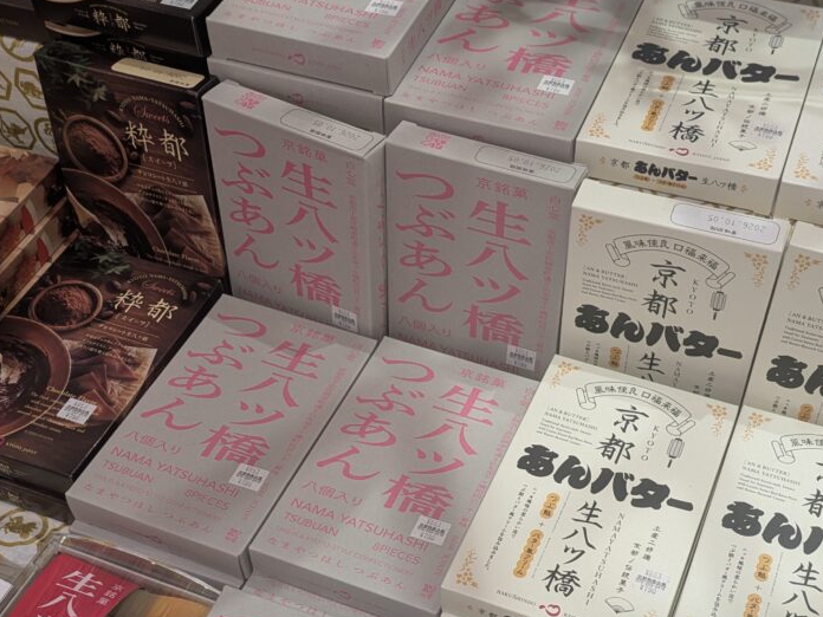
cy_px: 462
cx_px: 498
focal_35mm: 46
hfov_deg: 41.0
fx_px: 1094
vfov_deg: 31.0
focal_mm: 5.43
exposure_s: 1/100
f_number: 1.89
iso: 63
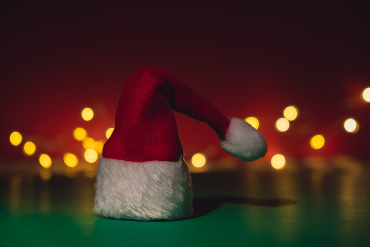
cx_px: 185
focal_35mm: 83
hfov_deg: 24.5
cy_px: 124
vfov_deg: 16.5
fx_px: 853
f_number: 4
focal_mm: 55
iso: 400
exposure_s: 1/50
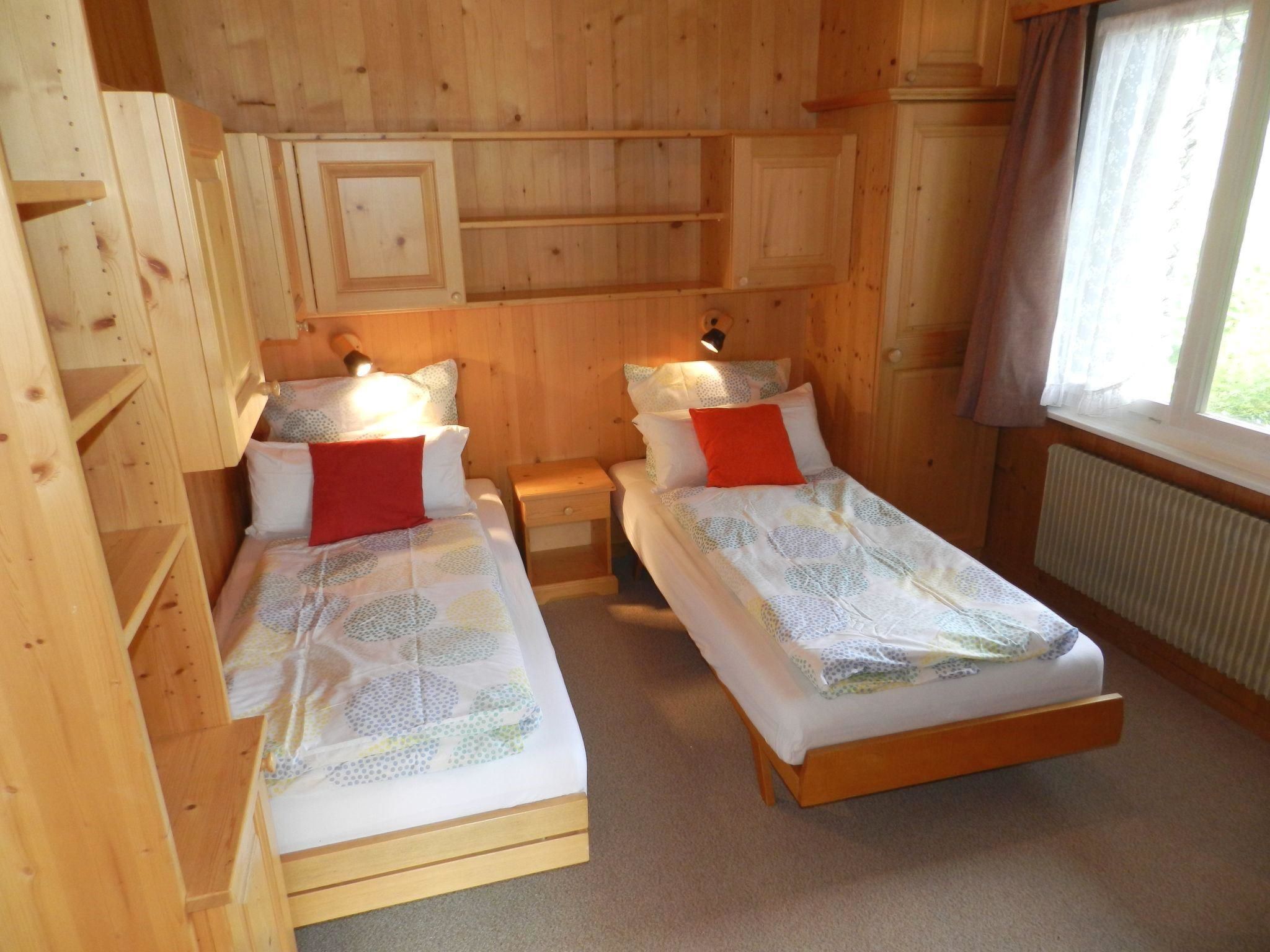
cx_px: 635
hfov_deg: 73.9
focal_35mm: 23
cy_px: 476
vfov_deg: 58.9
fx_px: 844
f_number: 3.4
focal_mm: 4
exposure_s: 1/30
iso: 200
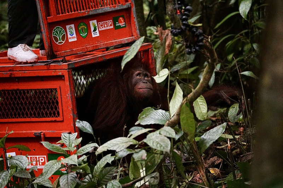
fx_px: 1572
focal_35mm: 200
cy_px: 94
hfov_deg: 10.3
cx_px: 142
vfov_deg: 6.9
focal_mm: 200
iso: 12800
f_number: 5.6
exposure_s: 1/1000
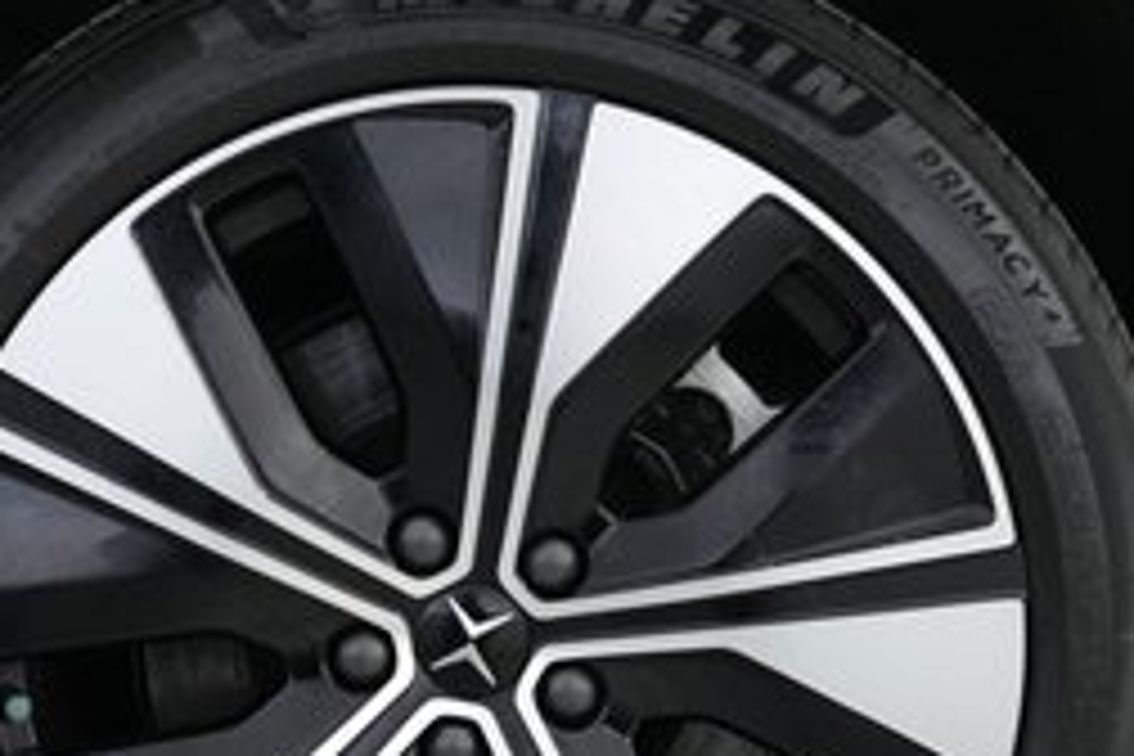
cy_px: 621
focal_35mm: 71
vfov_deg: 19.0
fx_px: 2236
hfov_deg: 28.4
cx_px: 486
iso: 3200
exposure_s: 1/160
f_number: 2.8
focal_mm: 28
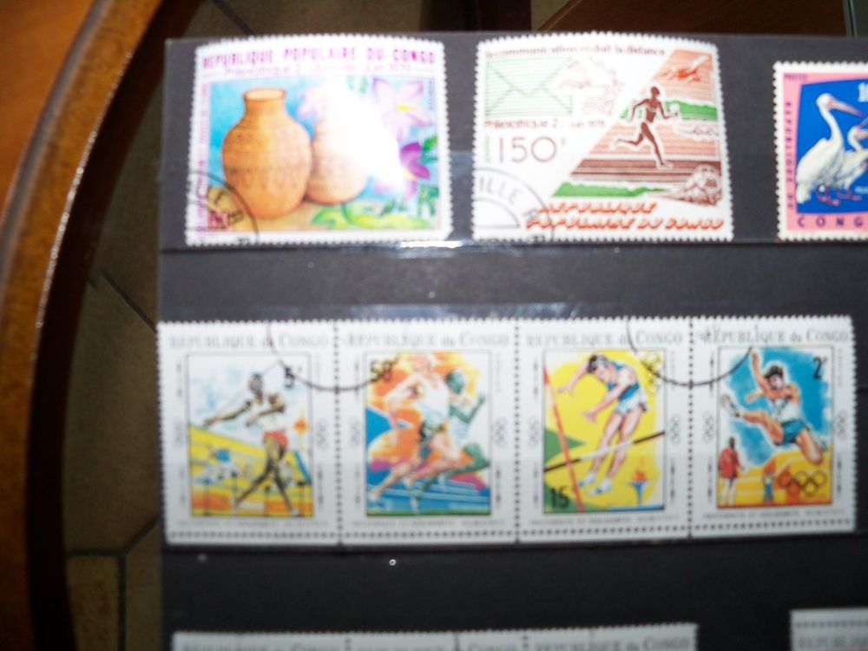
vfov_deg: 40.7
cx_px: 434
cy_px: 326
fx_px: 878
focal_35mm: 35
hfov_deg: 52.6
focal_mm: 6.2
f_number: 3.5
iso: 100
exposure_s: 1/30
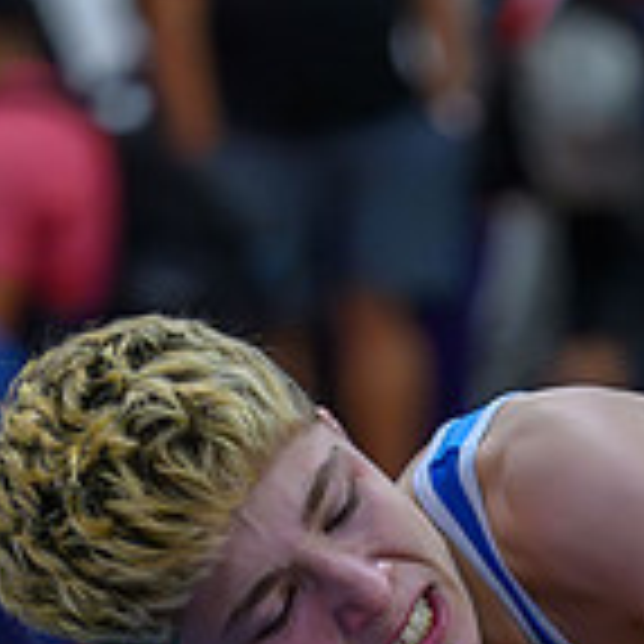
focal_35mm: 453
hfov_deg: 3.9
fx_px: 9535
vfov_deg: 3.8
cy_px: 985
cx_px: 296
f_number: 2.8
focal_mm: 115
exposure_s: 1/800
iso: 10000
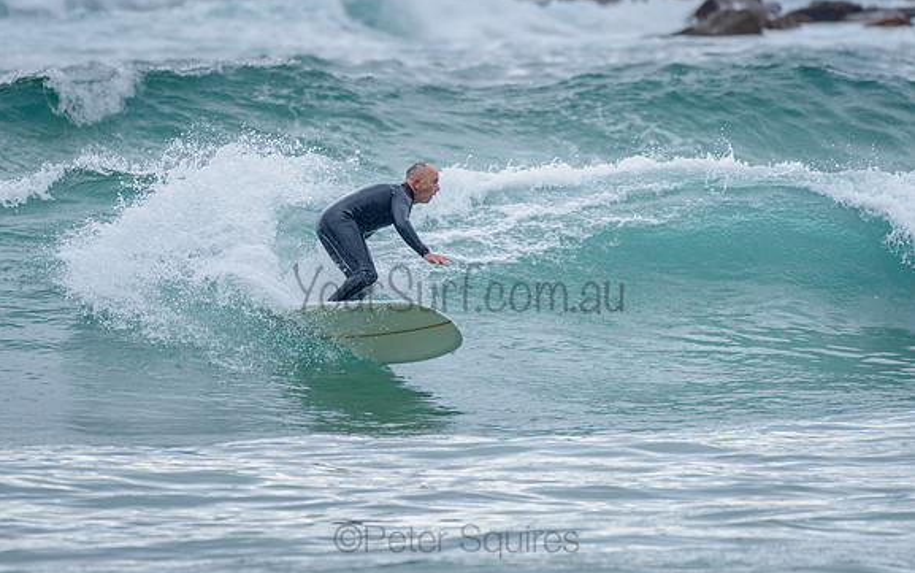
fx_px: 15665
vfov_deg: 2.1
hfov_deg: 3.3
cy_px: 247
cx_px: 353
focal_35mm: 628
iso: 500
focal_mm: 500
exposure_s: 1/1250
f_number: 5.6
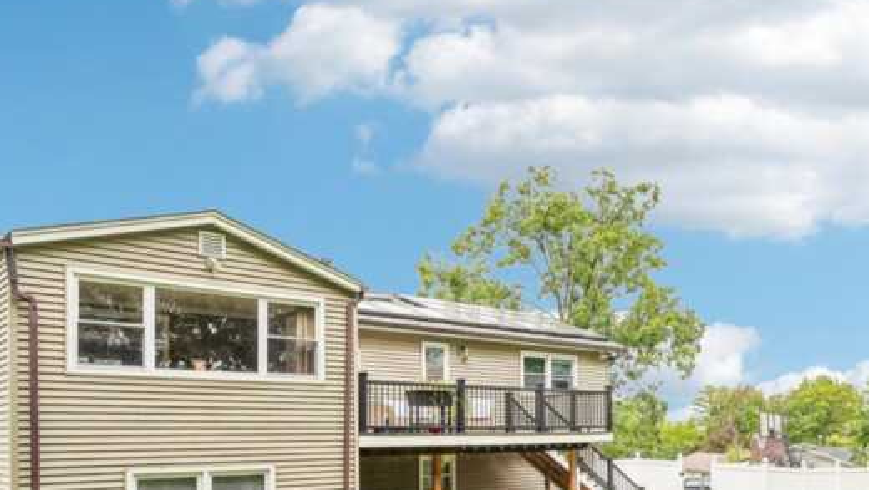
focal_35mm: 33
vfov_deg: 33.2
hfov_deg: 57.1
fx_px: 761
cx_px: 628
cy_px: 469
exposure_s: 1/160
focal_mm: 16
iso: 100
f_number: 8
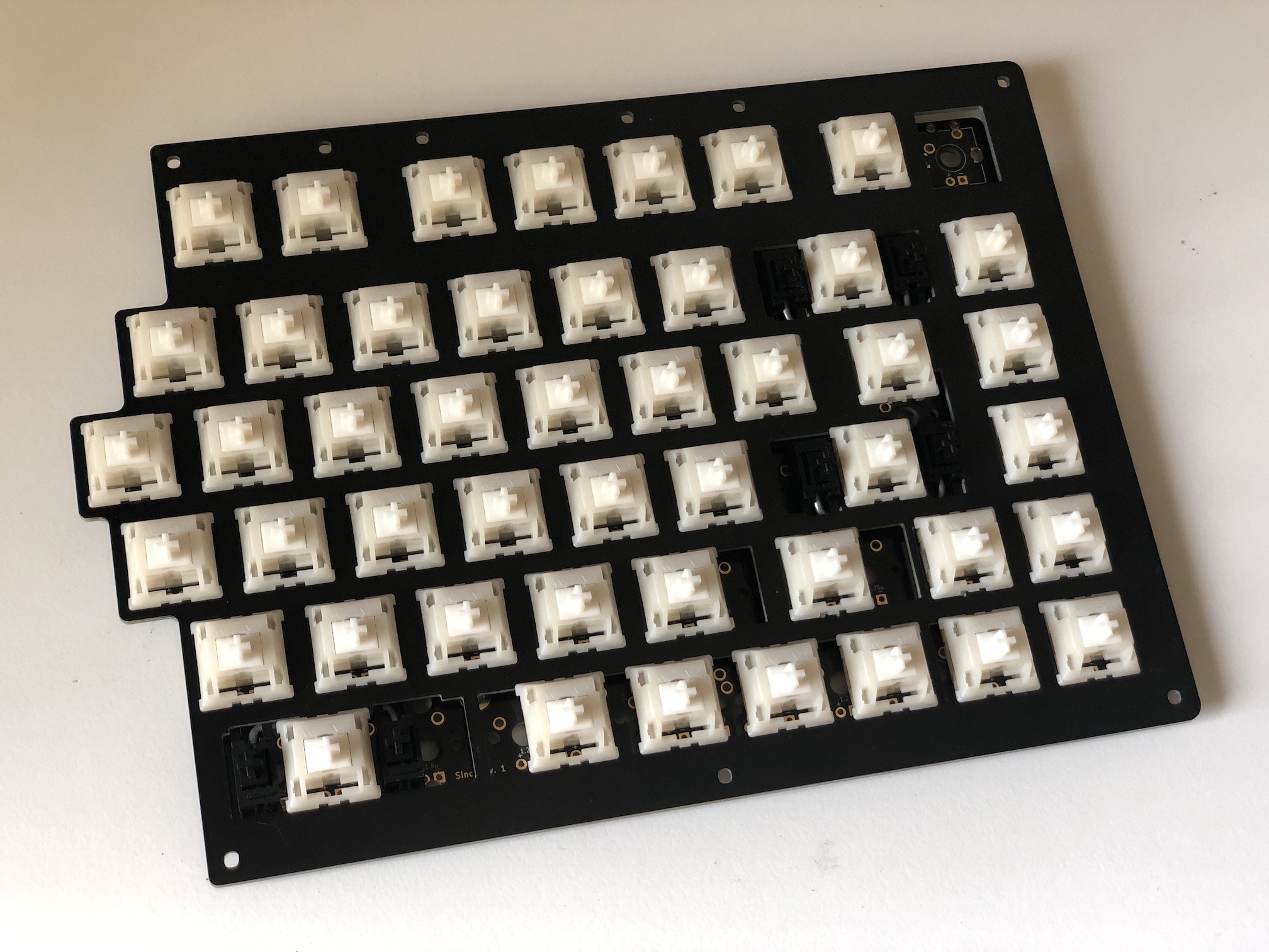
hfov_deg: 36.8
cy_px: 476
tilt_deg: -67.8
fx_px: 1906
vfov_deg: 28.0
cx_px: 634
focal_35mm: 52
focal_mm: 6
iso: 64
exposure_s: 1/60
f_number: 2.4
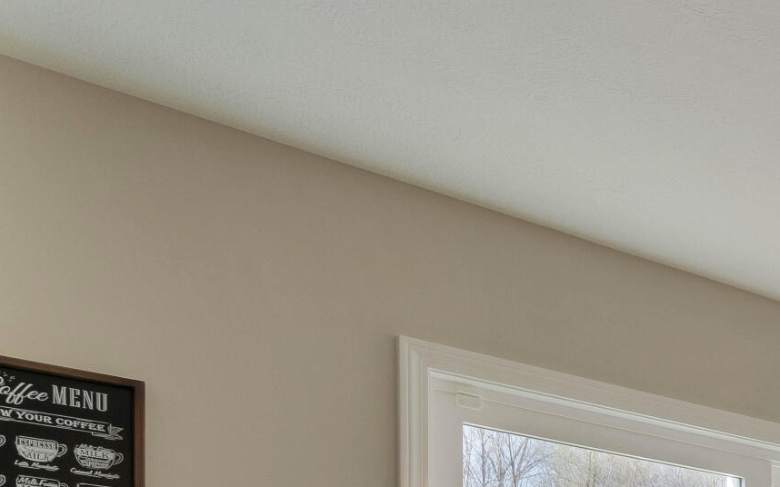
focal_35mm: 57
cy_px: 779
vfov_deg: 19.2
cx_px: 1323
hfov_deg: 23.4
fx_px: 1212
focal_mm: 16
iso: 800
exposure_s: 1/2000
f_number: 8
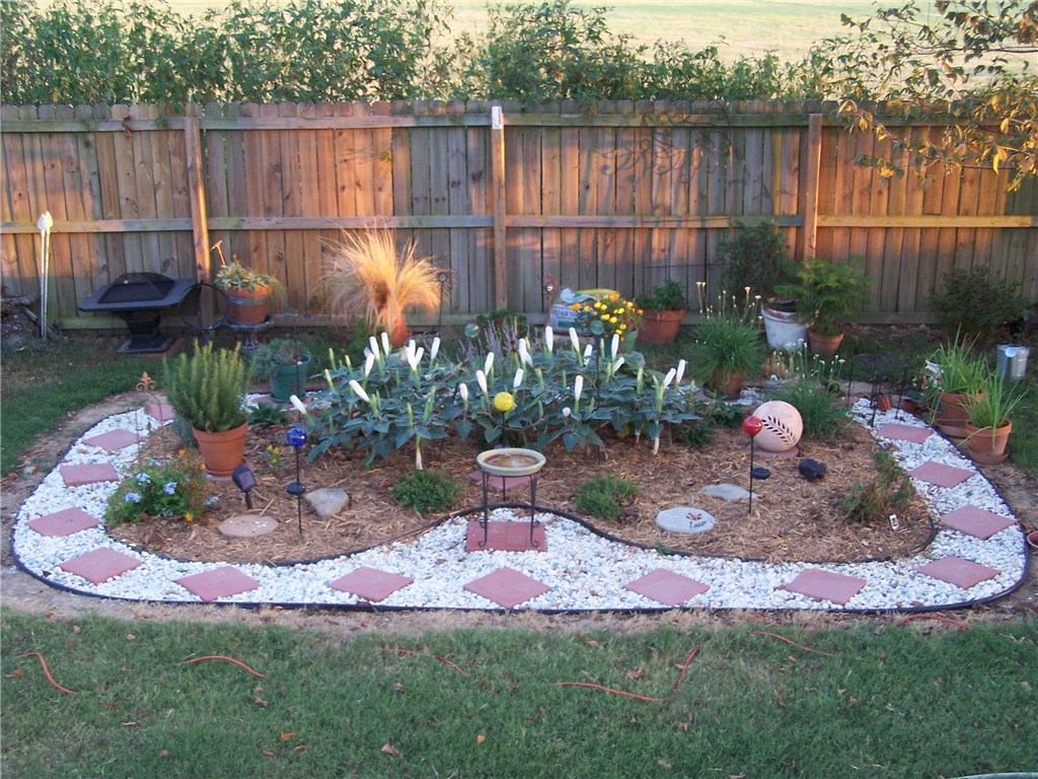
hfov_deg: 46.8
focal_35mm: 40
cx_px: 519
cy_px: 390
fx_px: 1199
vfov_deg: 36.0
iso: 140
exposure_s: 1/30
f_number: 2.8
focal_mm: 6.7
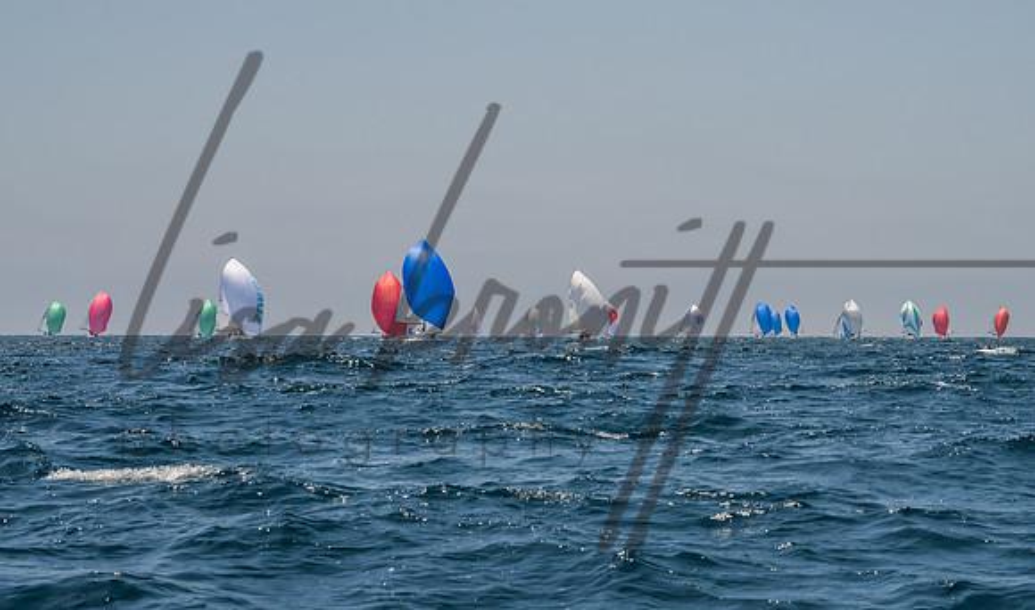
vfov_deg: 10.2
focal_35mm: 123
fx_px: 3410
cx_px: 588
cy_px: 268
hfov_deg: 17.3
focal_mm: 88
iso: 640
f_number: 9
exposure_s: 1/640
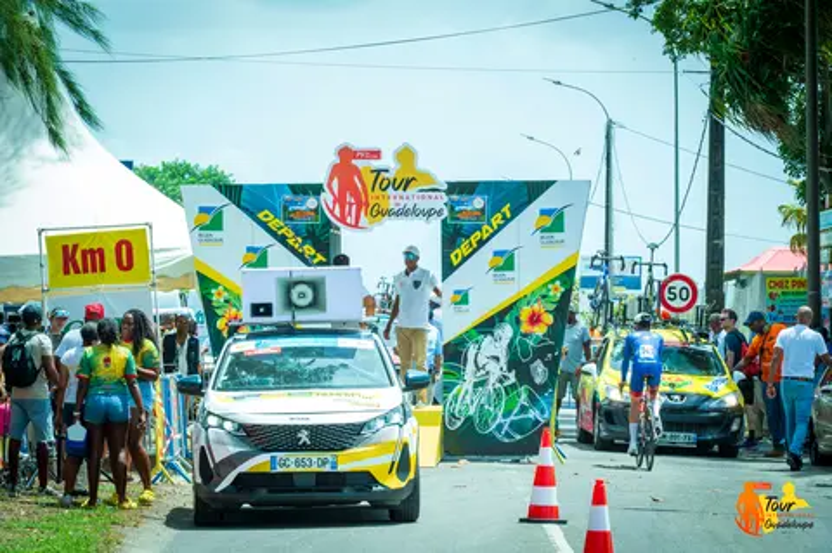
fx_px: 4617
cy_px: 276
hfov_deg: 10.3
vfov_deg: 6.9
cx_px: 416
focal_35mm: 200
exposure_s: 1/320
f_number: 16
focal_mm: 200
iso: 800
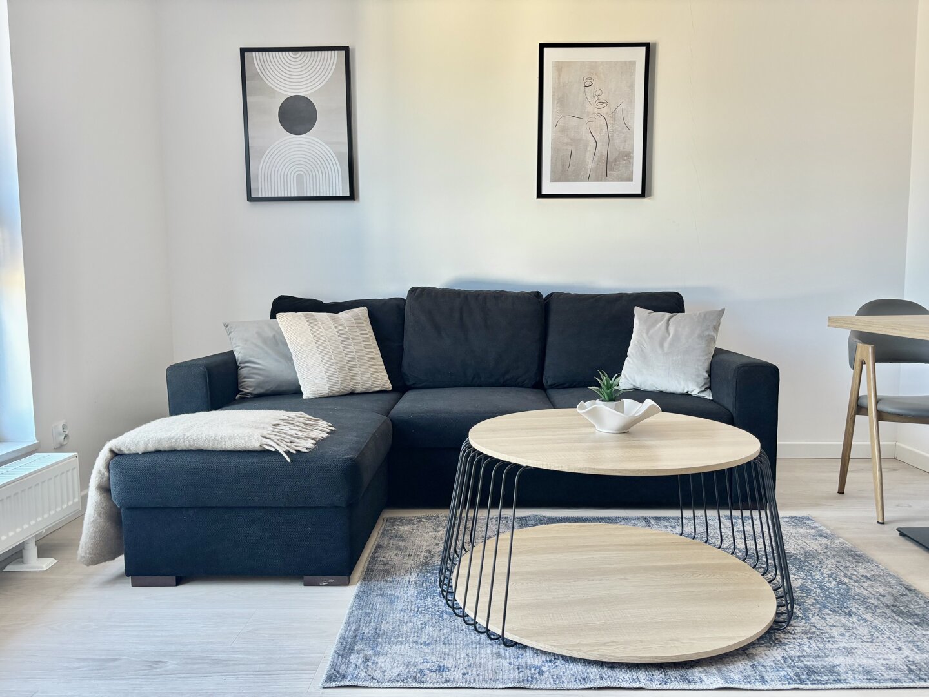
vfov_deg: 53.1
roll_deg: +0.4
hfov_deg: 67.3
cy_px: 348
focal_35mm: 26
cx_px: 464
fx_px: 698
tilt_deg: -5.2
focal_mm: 5.96
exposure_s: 1/121
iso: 125
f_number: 1.6
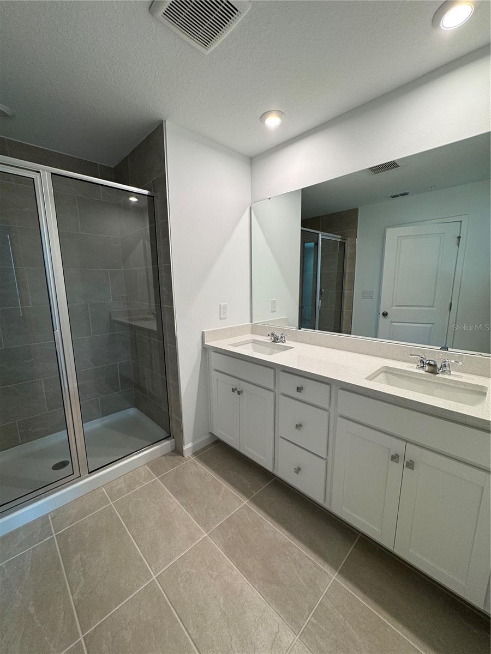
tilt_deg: -10.3
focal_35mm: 14
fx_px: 265
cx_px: 246
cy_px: 327
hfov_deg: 85.7
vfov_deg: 102.1
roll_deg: +1.2
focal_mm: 2.22
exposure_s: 1/120
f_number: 2.2
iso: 100
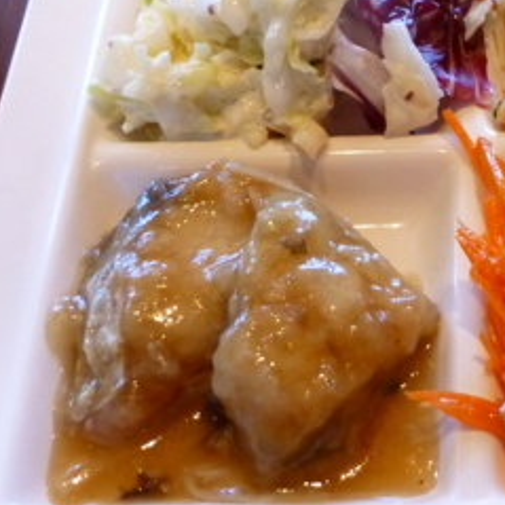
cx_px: 539
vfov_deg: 24.3
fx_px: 1172
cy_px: 232
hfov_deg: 23.0
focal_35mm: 71
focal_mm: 4.3
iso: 400
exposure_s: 1/60
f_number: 3.3
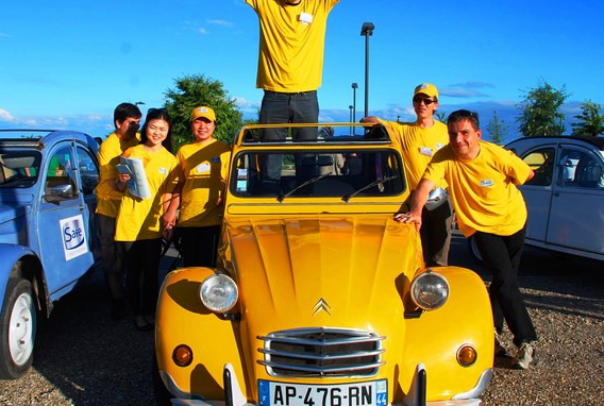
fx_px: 639
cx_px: 269
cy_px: 173
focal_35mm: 38
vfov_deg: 35.2
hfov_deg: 50.5
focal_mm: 18
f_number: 8
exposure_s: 1/250
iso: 100
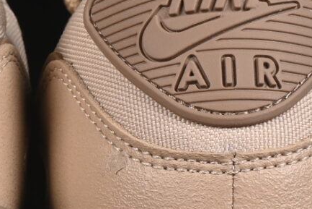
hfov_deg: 4.6
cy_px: 36
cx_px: 54
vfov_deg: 3.1
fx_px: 3840
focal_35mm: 443
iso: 160
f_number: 8
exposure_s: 1/80
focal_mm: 50
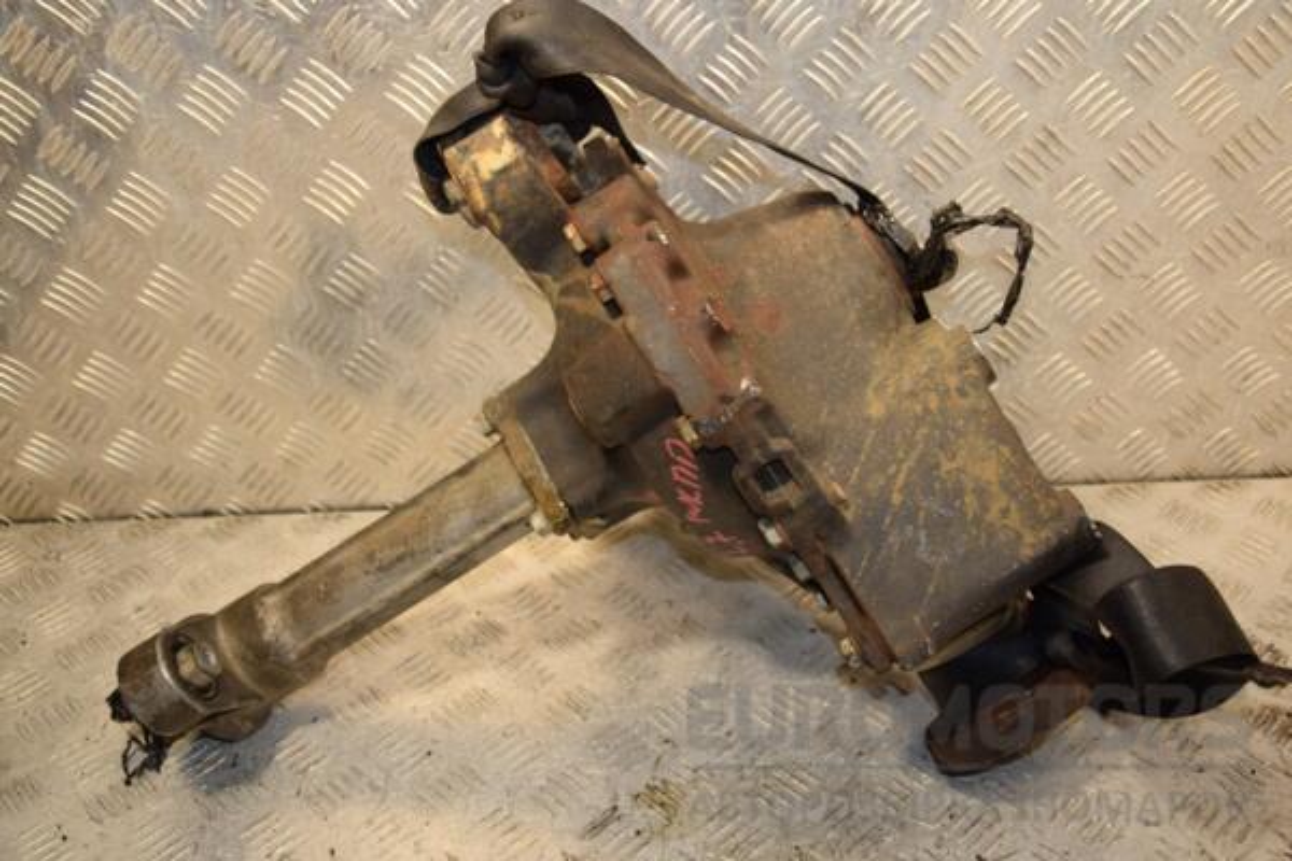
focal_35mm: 38
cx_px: 646
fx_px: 1346
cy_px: 430
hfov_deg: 51.3
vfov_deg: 35.5
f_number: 5
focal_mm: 25
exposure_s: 1/200
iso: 800
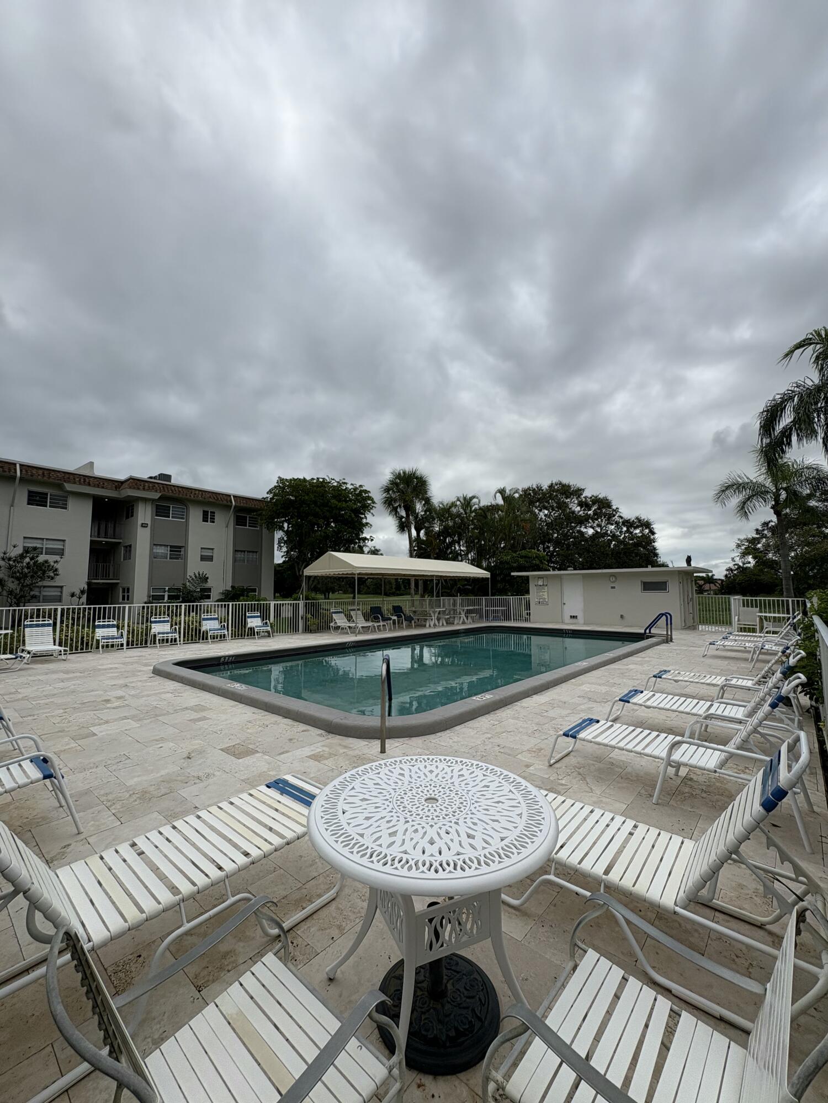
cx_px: 414
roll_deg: -0.8
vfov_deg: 102.1
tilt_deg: +4.7
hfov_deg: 85.7
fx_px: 446
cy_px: 552
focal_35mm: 14
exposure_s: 1/2342
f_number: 2.2
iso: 50
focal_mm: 2.22
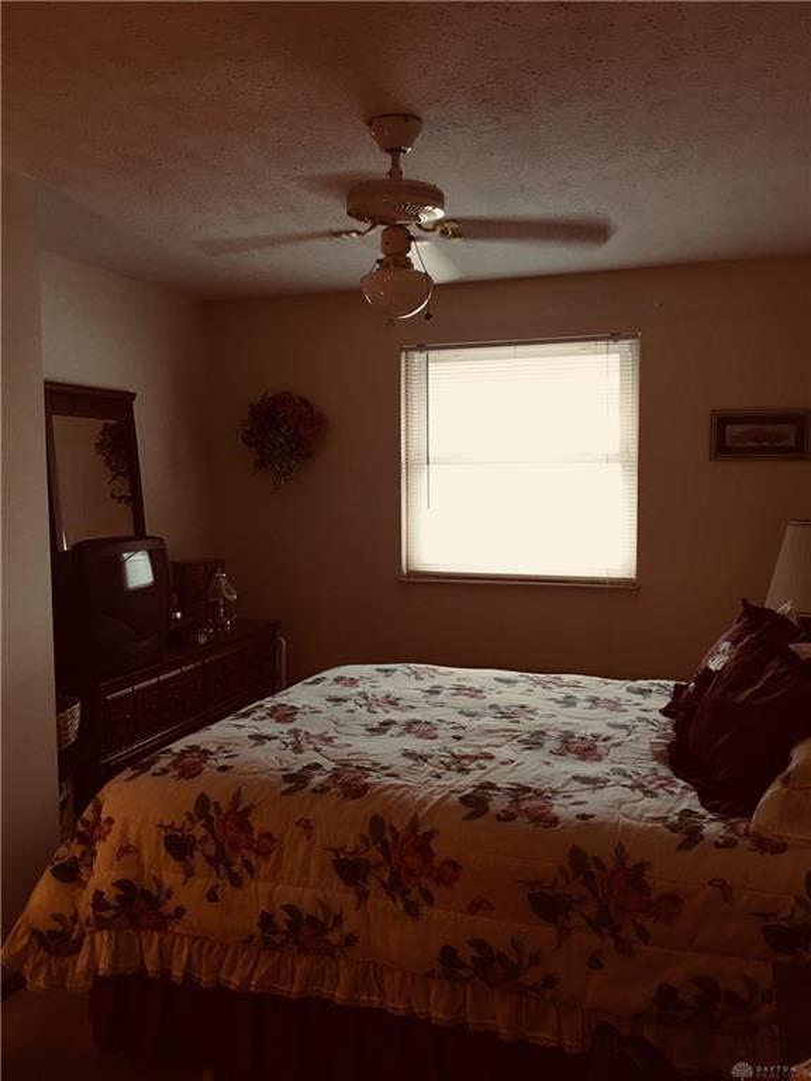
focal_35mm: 29
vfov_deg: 61.7
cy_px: 540
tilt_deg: -2.4
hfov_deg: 48.2
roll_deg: +0.0
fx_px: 906
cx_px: 406
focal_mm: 4.15
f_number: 2.2
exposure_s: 1/15
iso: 40
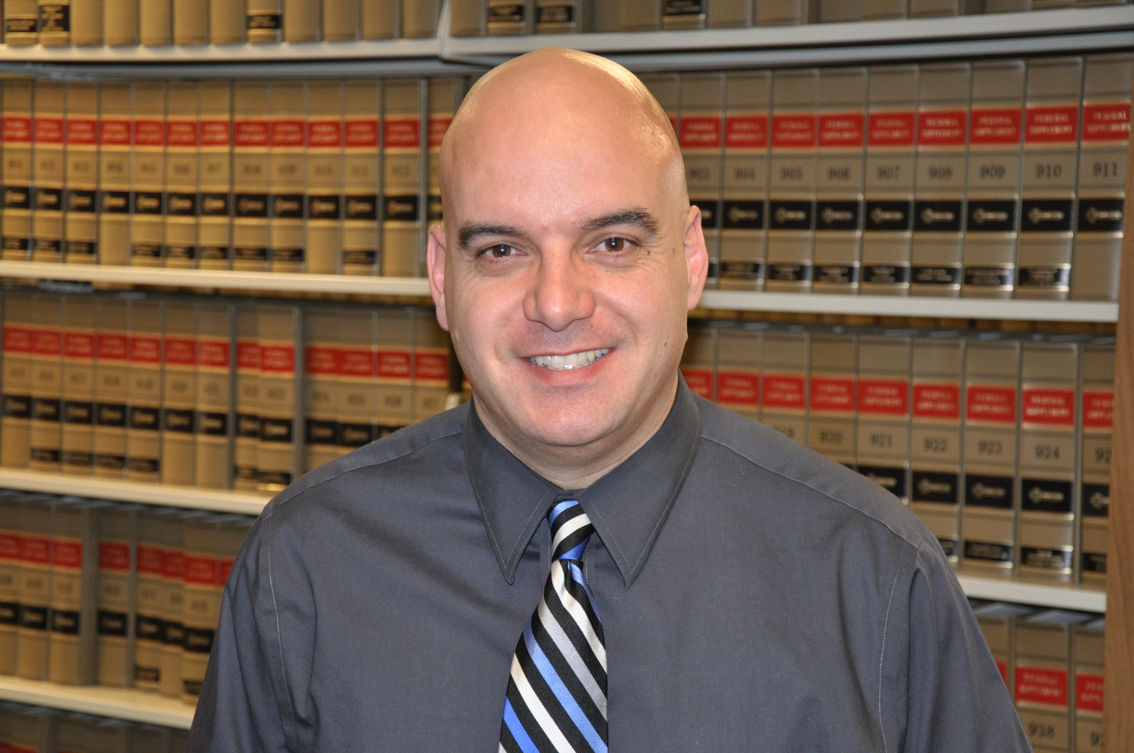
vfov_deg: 18.1
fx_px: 2360
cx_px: 567
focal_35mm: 75
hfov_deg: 27.0
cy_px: 376
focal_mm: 50
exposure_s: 1/30
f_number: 5
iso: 800
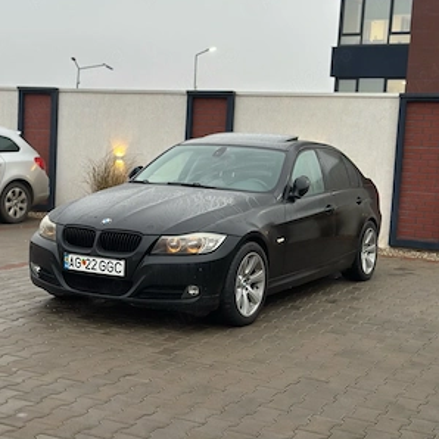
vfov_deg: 30.0
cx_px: 220
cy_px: 217
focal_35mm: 57
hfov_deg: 30.0
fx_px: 818
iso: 100
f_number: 1.78
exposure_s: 1/100
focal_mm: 6.86
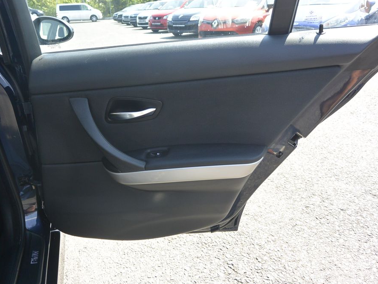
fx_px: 328
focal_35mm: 30
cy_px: 141
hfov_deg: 59.9
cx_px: 179
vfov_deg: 46.8
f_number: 3.5
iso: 160
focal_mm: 10
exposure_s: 1/250
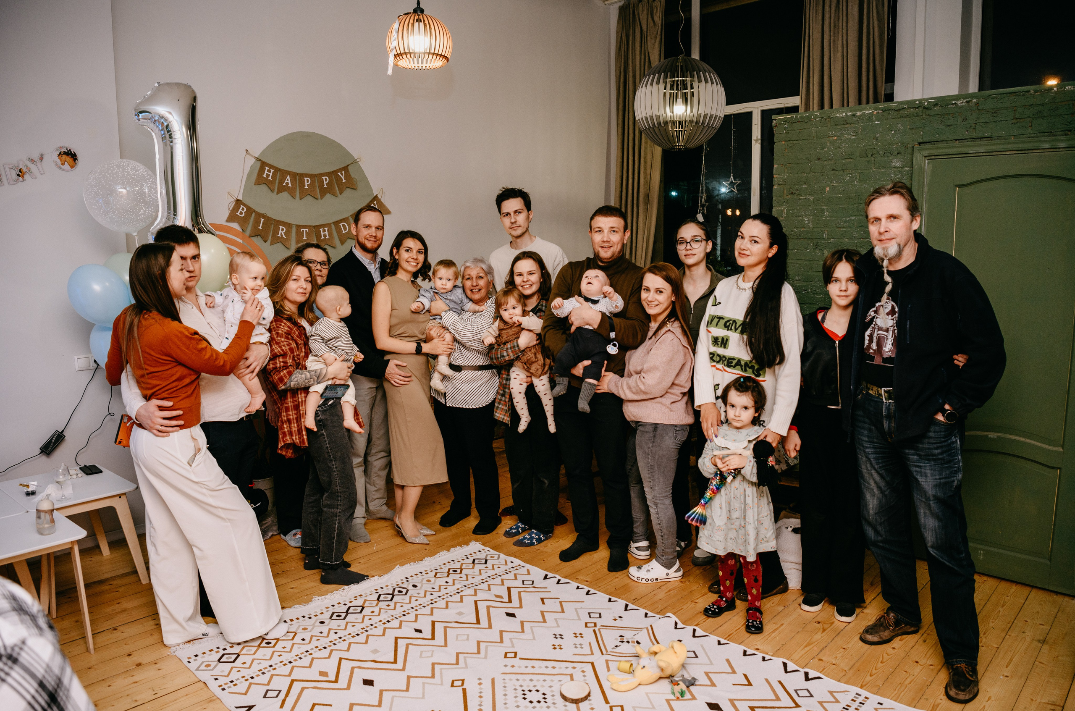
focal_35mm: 25
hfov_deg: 72.2
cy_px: 360
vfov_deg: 51.5
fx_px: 737
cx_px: 539
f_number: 3.5
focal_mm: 24
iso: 100
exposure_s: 1/160
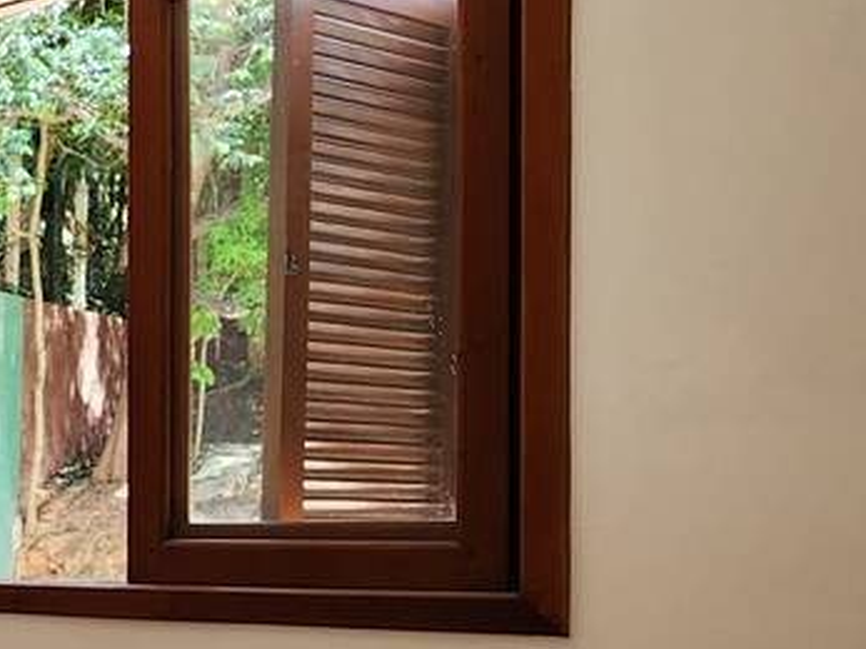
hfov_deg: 23.9
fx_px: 1350
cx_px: -569
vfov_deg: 26.4
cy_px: 544
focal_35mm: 54
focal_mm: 2.2
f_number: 2.2
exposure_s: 1/120
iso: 80
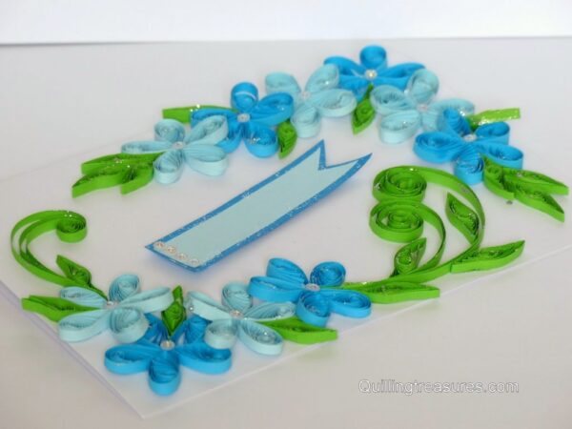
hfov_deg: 10.6
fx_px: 3073
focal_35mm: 186
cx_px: 286
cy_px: 214
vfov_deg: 8.0
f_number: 2.8
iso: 100
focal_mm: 33.5
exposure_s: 1/80
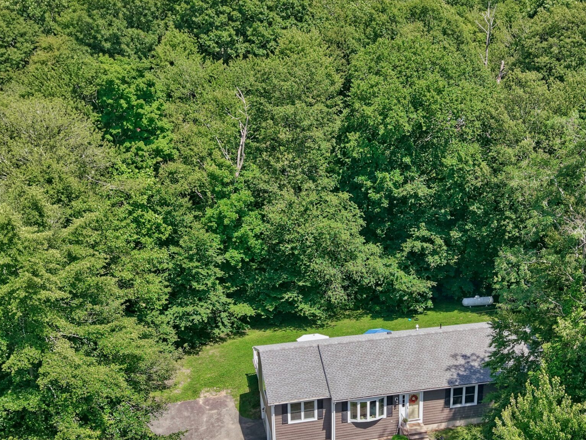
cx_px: 367
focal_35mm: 48
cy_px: 285
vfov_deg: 30.1
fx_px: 813
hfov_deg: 39.4
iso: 190
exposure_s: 1/1250
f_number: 1.8
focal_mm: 8.7
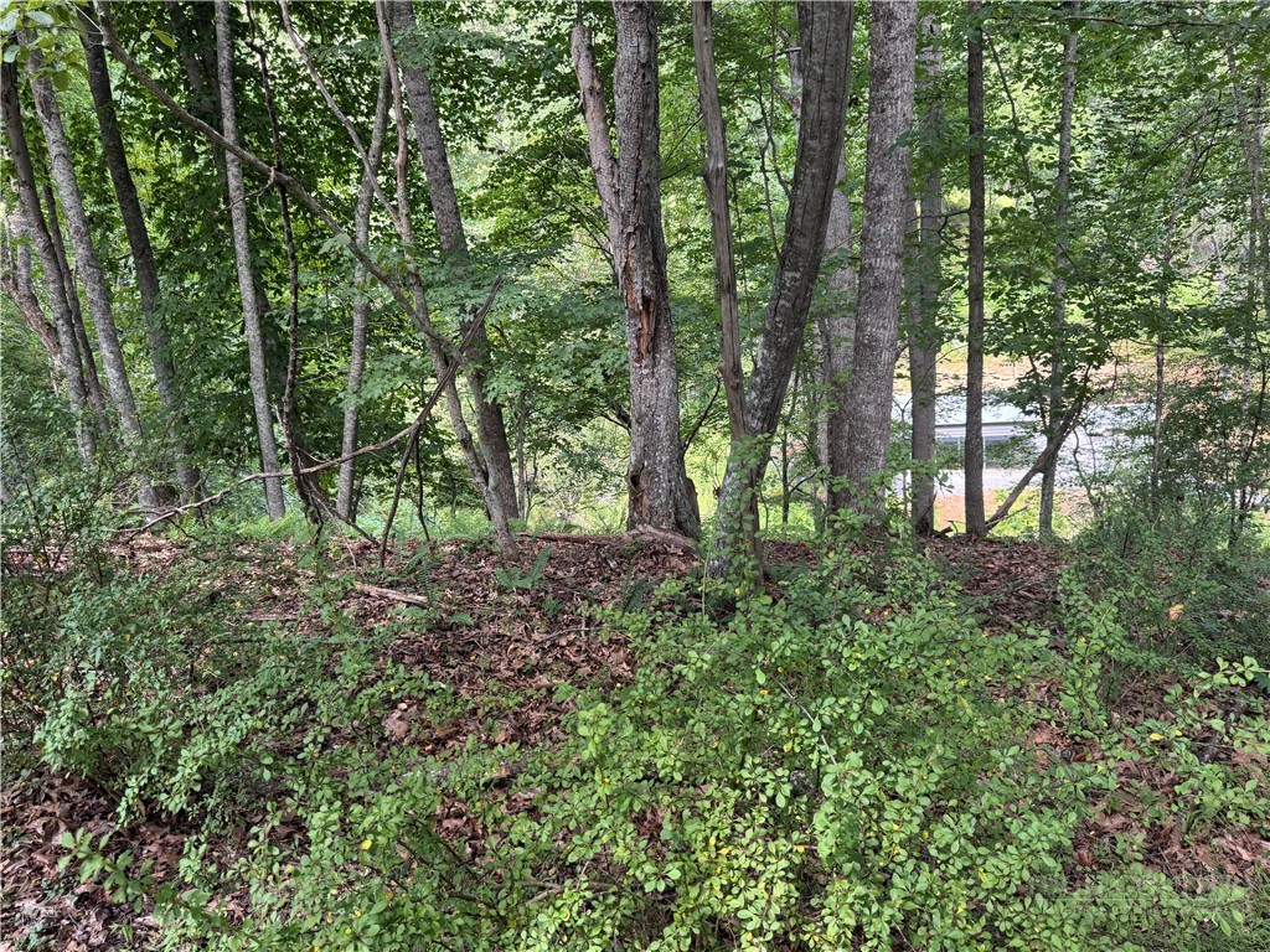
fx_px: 881
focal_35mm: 24
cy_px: 476
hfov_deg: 71.6
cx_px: 635
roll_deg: +8.4
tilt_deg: -18.2
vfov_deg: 56.8
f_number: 1.78
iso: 125
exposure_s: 1/121
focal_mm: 6.76
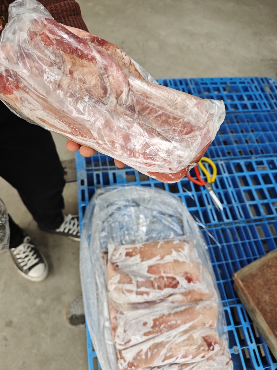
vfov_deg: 73.9
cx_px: 138
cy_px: 185
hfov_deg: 58.9
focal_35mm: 23
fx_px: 245
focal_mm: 6.55
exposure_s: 1/110
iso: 50
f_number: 1.6
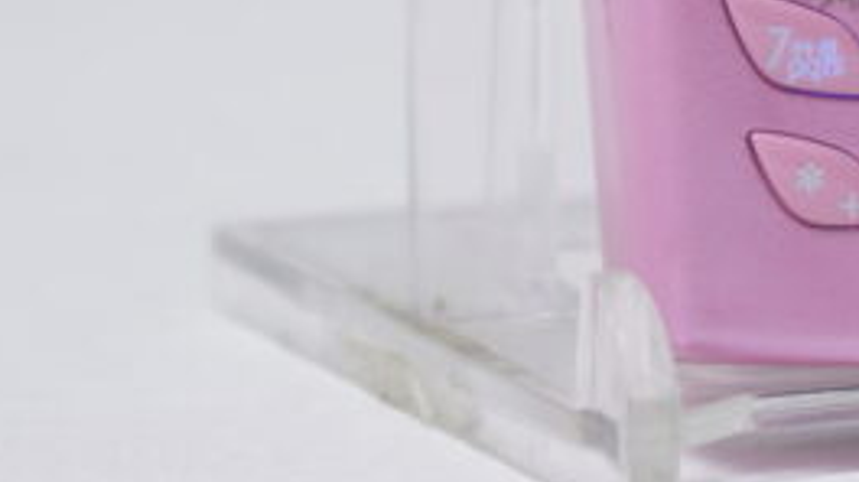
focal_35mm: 300
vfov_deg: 4.0
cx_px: 1149
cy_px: -472
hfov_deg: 7.1
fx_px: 6828
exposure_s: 1/8
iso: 125
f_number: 5.6
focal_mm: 63
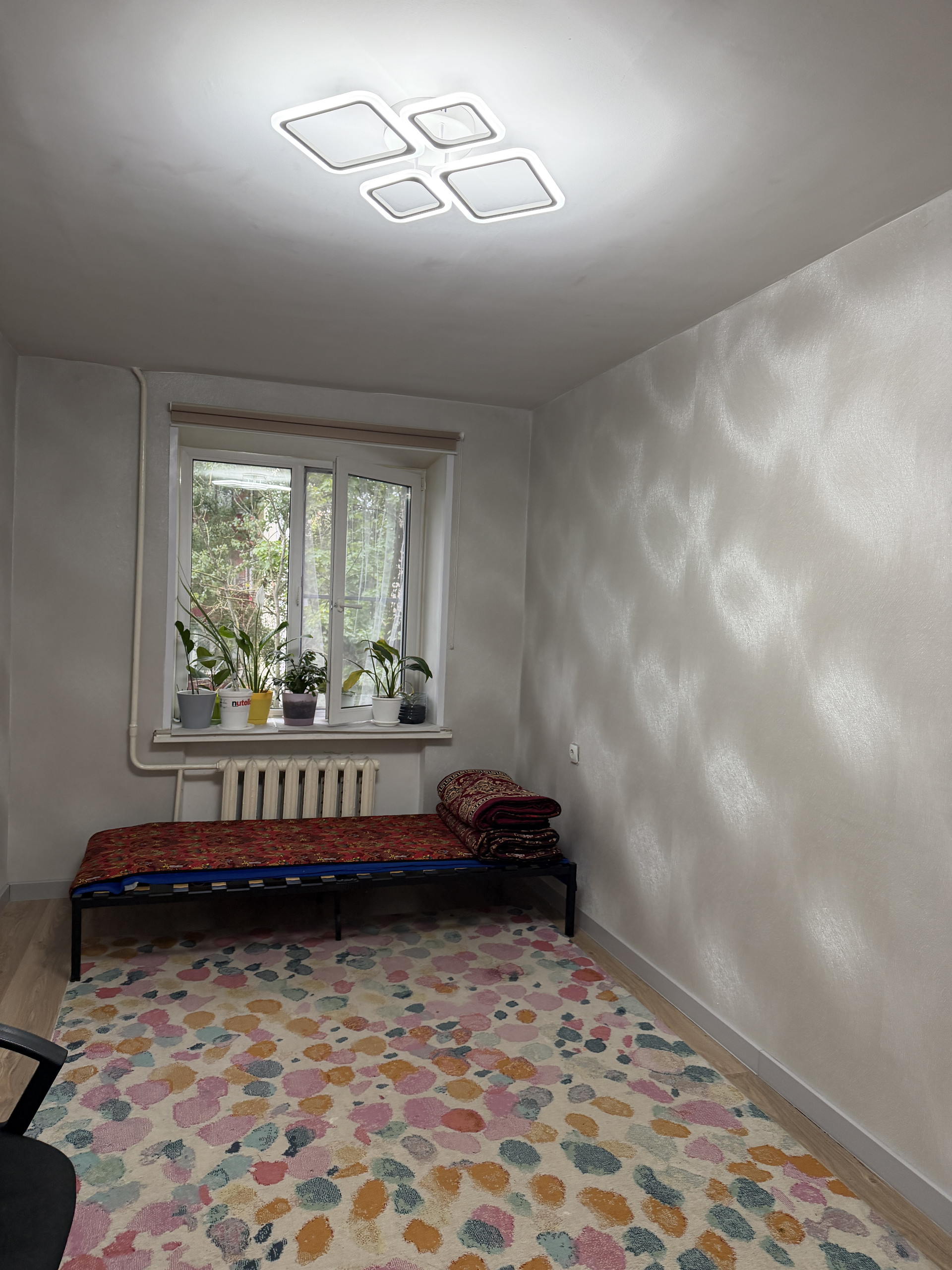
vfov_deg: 71.6
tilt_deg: -1.7
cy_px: 635
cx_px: 476
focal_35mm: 24
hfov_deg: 56.8
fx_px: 880
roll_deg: -2.6
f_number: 1.78
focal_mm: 6.76
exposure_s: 1/100
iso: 250
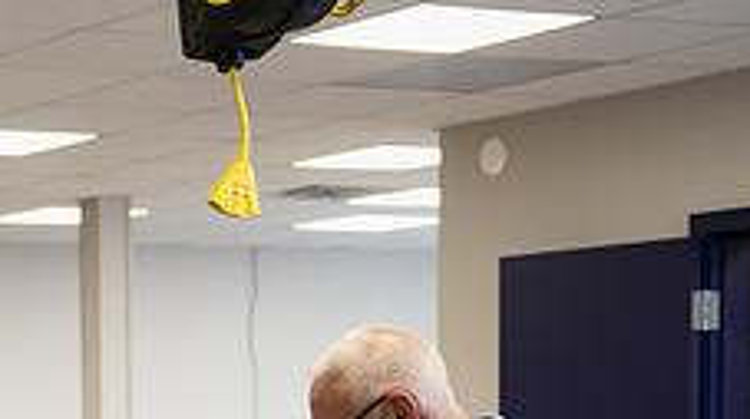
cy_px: 635
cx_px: -50
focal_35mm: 118
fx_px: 2344
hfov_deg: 17.6
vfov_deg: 9.9
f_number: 3.5
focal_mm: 44
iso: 800
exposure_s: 1/200
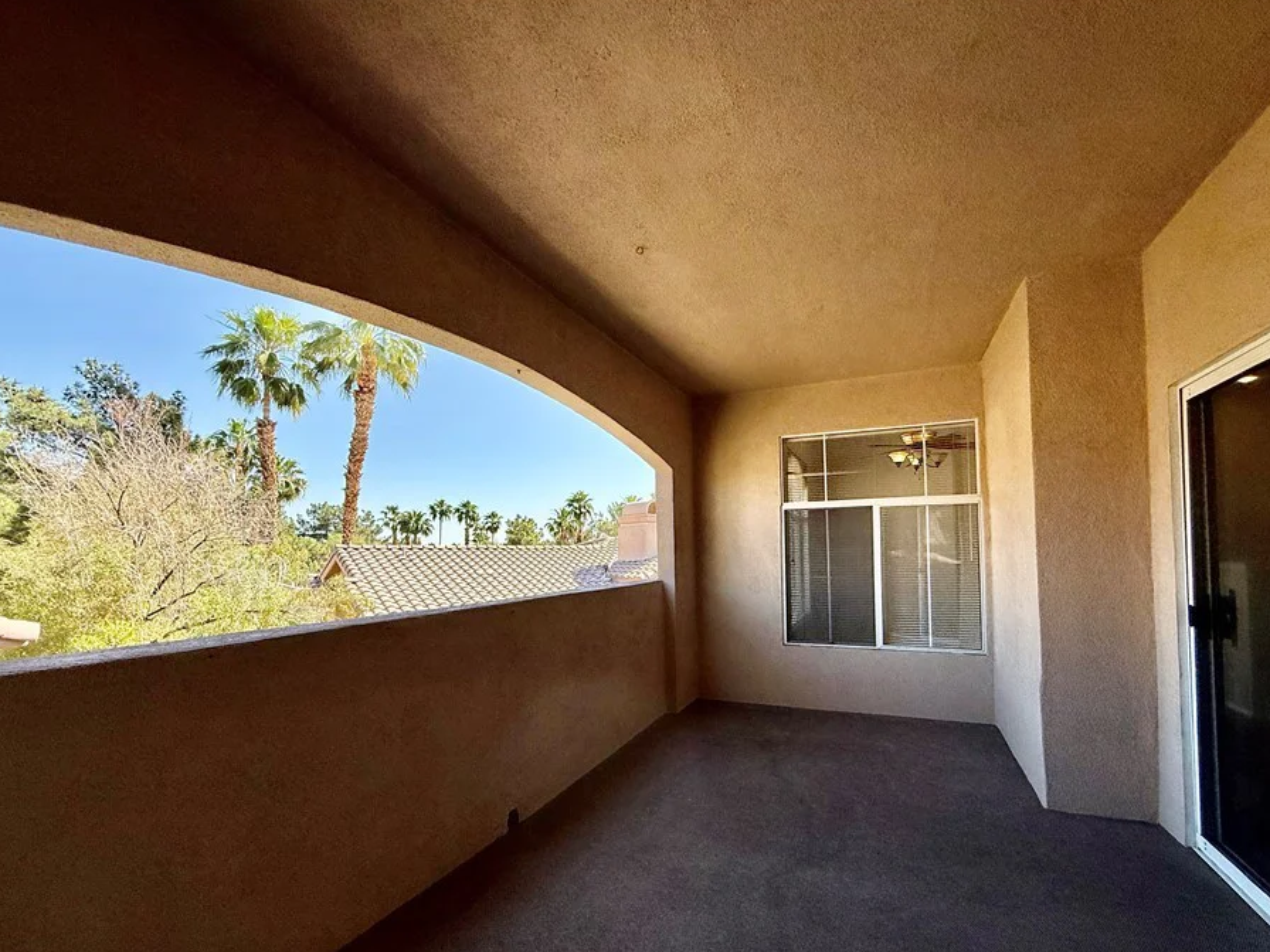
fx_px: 587
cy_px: 536
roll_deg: +0.5
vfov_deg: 77.8
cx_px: 641
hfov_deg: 94.5
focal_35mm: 16
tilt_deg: +2.1
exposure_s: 1/942
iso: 64
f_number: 2.2
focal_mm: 2.22
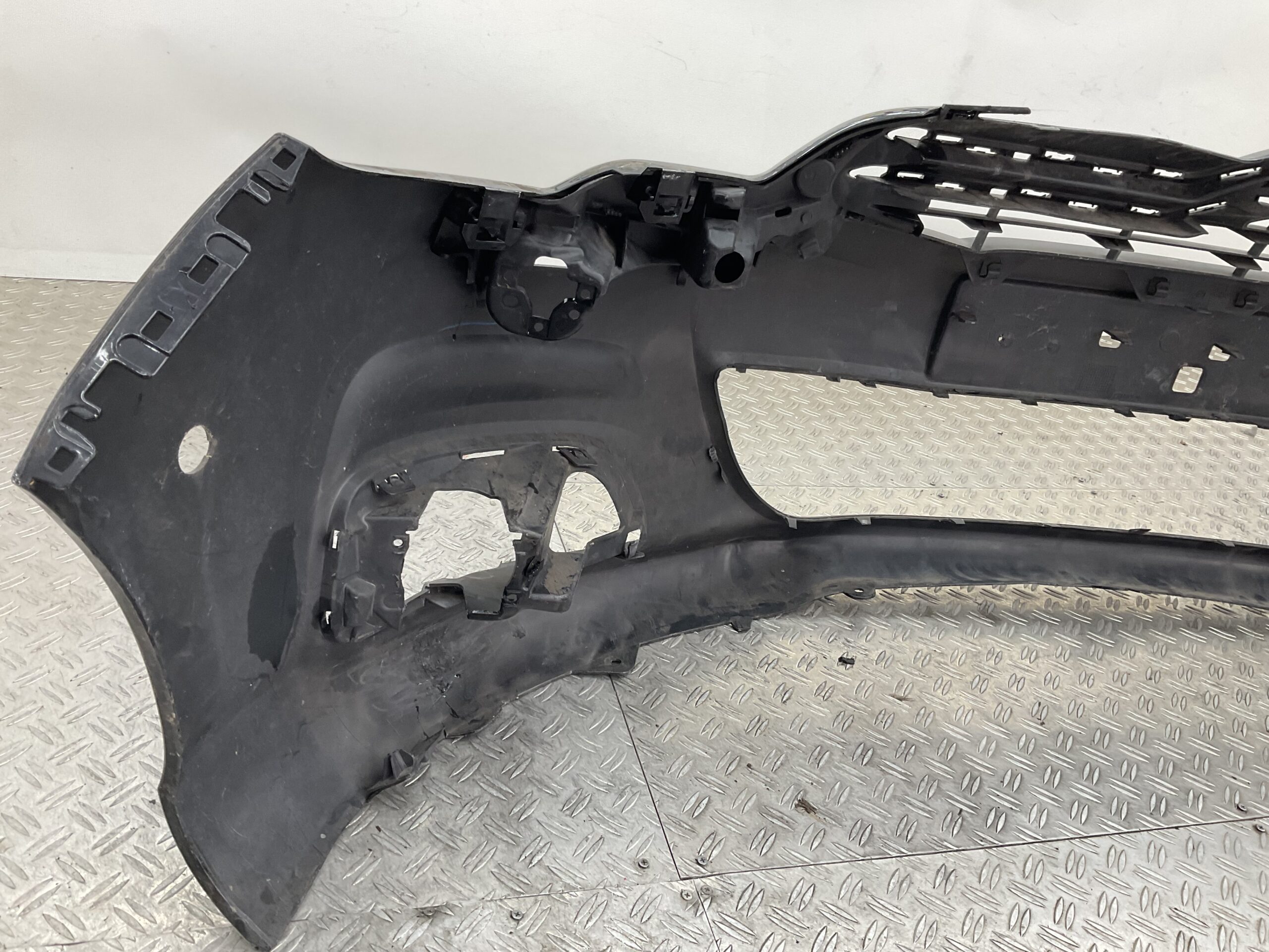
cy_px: 476
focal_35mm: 29
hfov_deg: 61.7
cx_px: 634
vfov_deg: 48.2
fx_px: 1063
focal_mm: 3
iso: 50
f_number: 1.8
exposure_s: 1/120
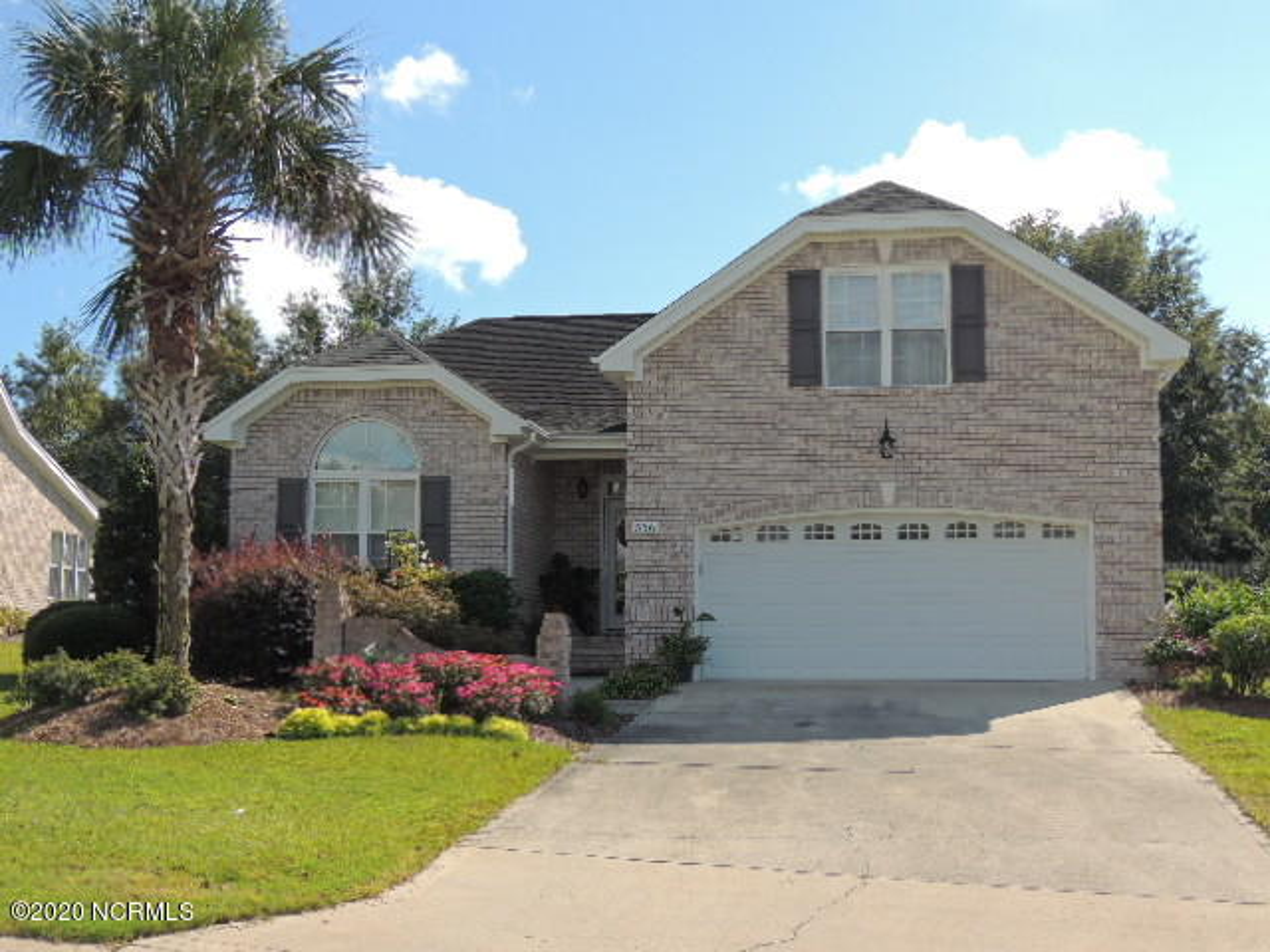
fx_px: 1724
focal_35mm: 47
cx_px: 635
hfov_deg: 40.4
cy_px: 476
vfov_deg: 30.9
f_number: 3.5
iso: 100
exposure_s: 1/800
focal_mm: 8.3
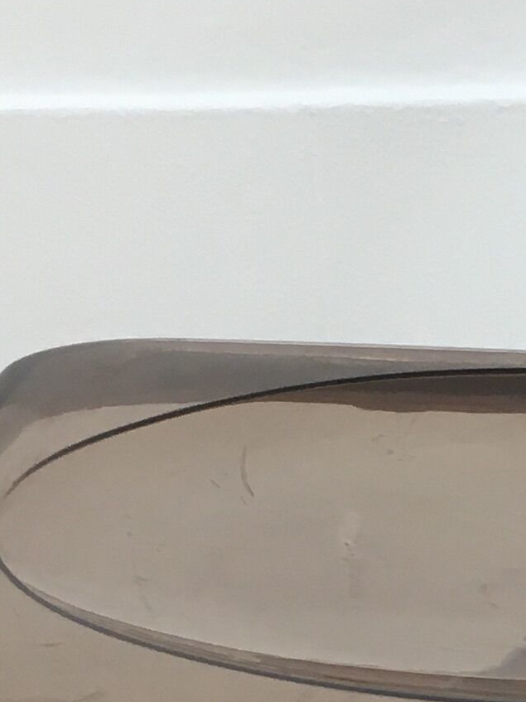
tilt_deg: -21.9
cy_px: 733
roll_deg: +2.1
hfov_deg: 10.5
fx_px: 2797
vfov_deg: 14.0
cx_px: 721
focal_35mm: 138
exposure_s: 1/33
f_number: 2.2
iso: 25
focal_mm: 4.15
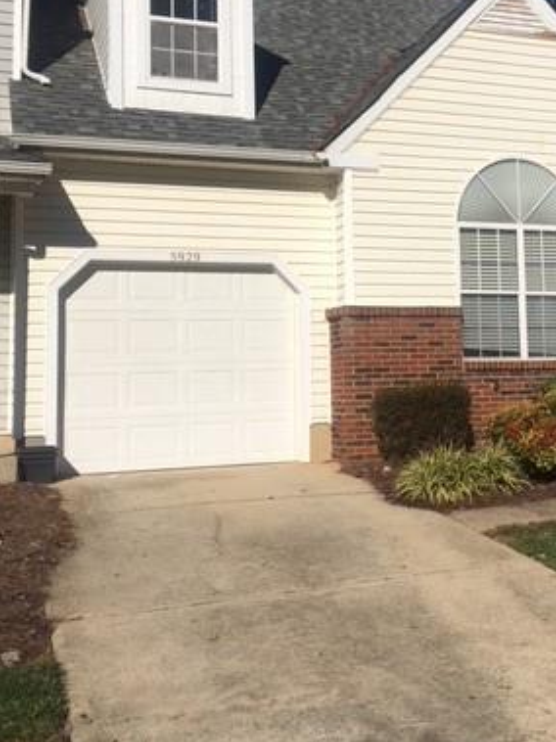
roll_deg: +1.4
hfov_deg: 29.3
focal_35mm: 49
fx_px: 1050
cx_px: 403
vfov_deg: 38.7
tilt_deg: +5.6
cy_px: 292
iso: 25
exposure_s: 1/5128
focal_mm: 4.15
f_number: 2.2
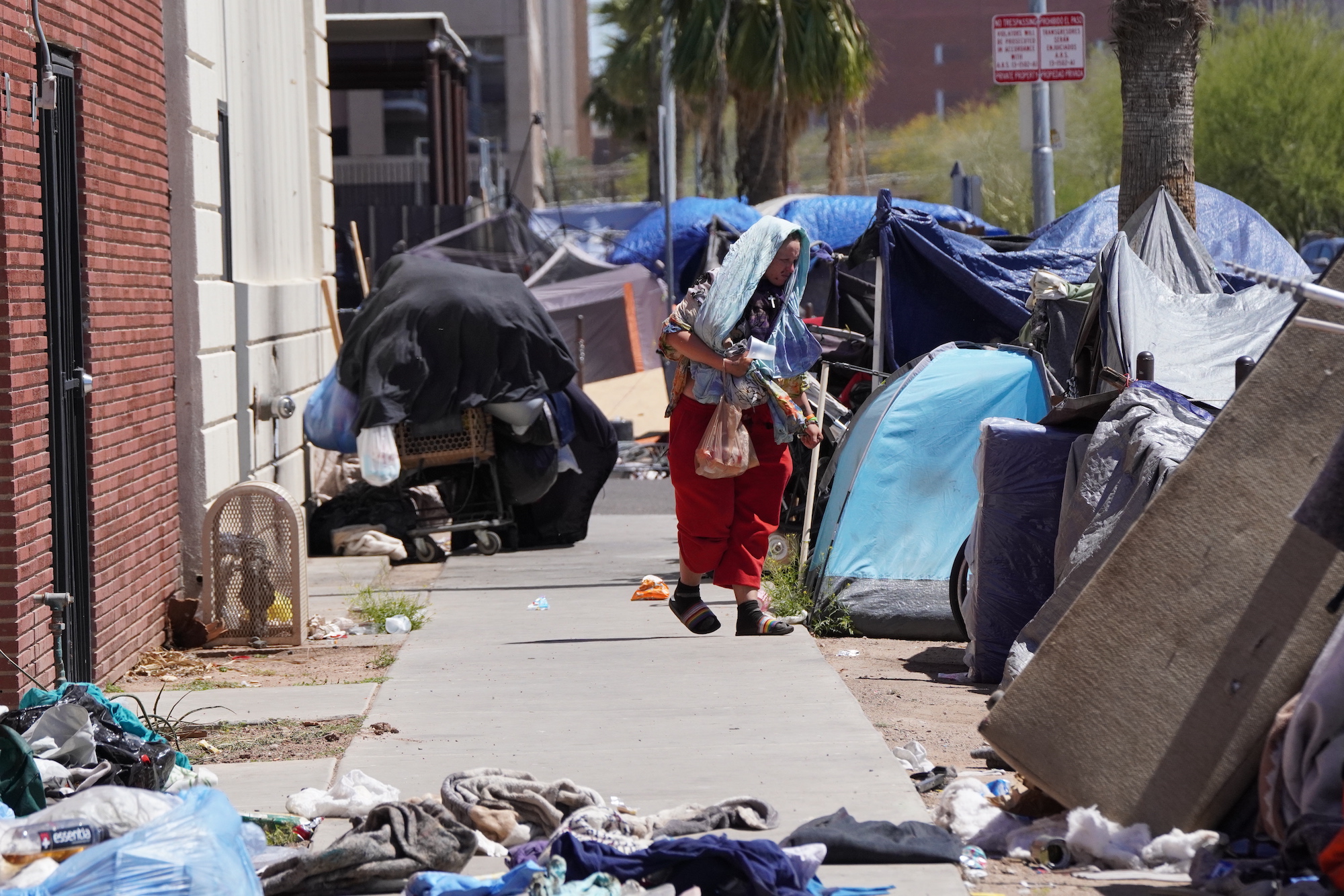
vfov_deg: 6.9
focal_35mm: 200
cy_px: 448
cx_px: 672
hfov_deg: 10.3
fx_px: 7447
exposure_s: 1/4000
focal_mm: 133
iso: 800
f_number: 5.6
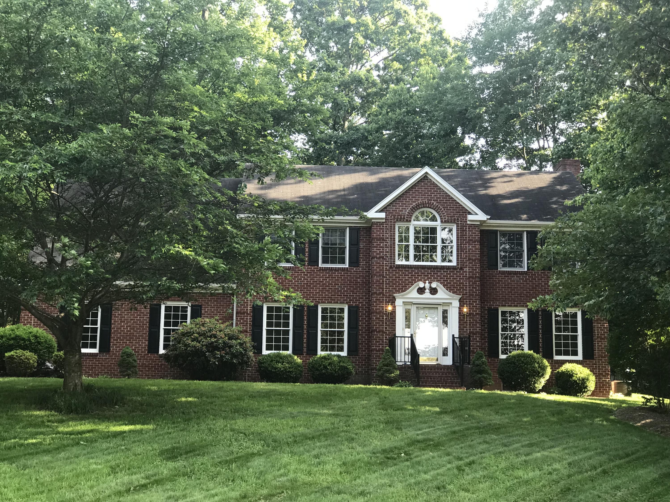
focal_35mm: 57
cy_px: 251
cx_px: 335
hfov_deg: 33.8
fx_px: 1103
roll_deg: -1.2
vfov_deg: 25.7
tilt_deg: +9.8
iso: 25
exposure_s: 1/60
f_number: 2.8
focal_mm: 6.6
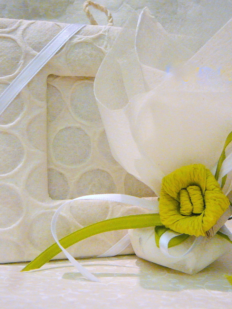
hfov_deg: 40.7
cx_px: 116
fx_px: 313
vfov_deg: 52.6
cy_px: 154
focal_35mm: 35
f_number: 2.8
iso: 200
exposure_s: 1/60
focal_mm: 5.2
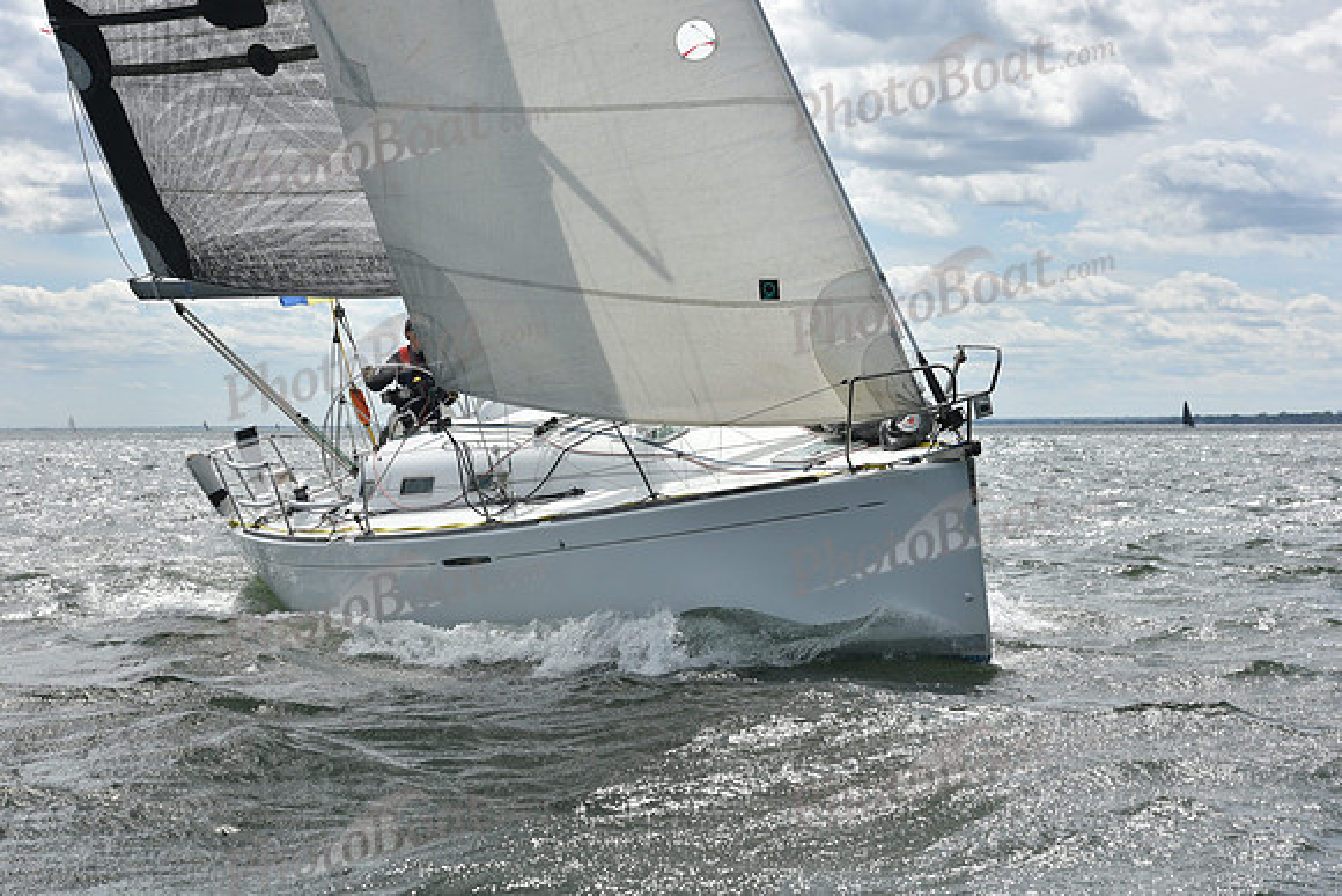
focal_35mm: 86
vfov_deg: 15.9
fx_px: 3206
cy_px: 448
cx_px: 671
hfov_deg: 23.6
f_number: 10
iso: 320
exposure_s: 1/1000
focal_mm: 86
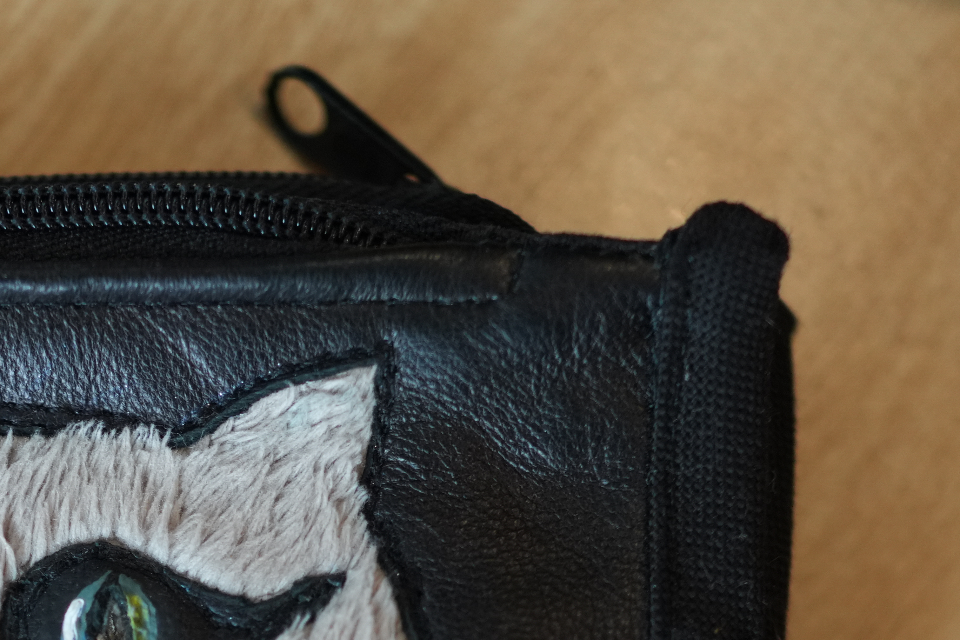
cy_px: 908
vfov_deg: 12.0
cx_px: 97
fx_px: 2933
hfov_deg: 18.3
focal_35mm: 110
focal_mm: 35
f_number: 2
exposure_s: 1/250
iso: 640
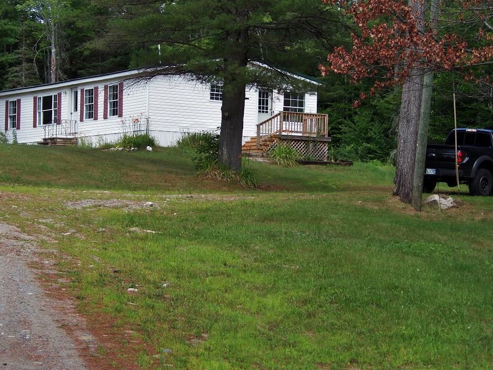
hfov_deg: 17.3
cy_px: 182
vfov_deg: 13.0
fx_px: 1623
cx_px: 236
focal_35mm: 114
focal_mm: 19.4
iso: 64
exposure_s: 1/160
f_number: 4.5
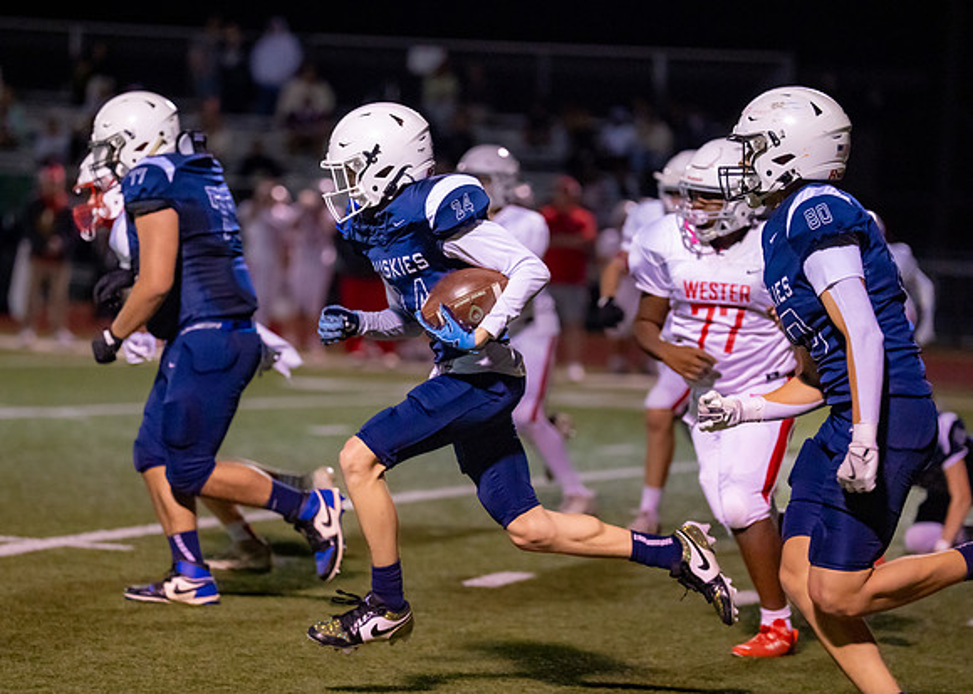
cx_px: 396
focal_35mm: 192
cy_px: 383
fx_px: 5297
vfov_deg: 7.5
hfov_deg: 10.5
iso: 5000
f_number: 2.8
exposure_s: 1/1000
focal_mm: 160
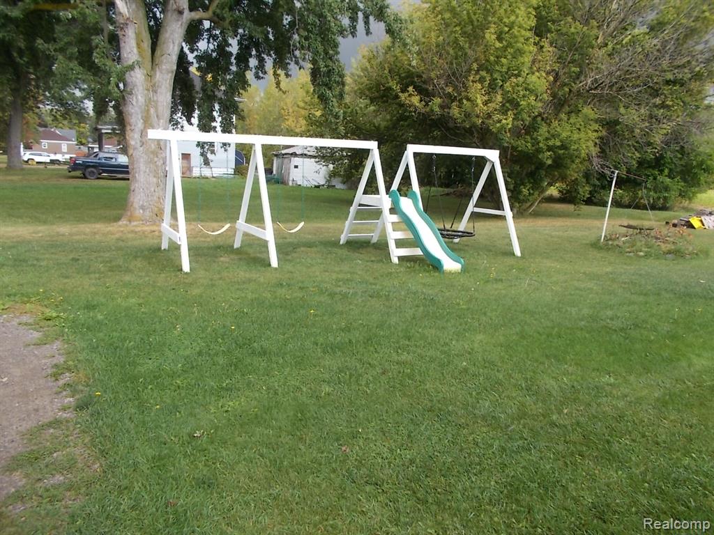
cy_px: 268
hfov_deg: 67.3
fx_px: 536
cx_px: 357
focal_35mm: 26
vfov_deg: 53.1
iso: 80
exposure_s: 1/200
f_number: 3.2
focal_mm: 4.6
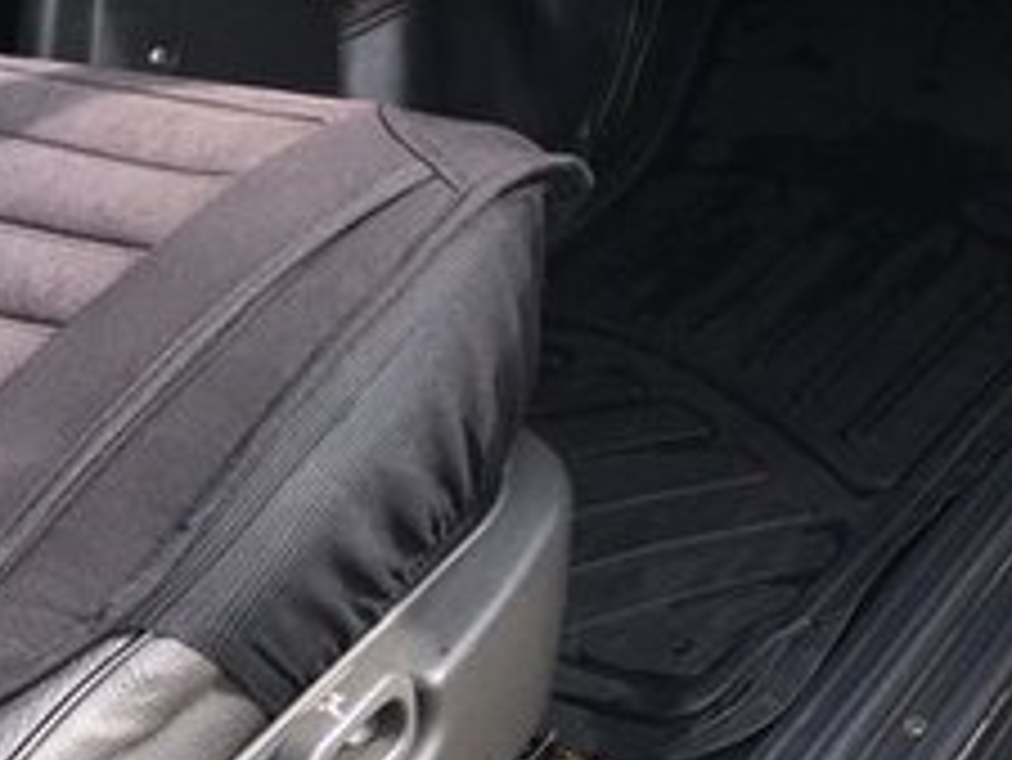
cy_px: -299
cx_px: 1462
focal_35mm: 85
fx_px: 2486
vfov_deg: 16.2
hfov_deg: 20.2
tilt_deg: -22.0
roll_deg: +2.5
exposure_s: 1/255
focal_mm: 4.15
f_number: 2.2
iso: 25
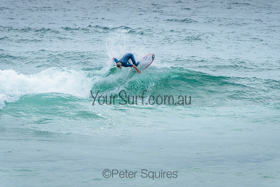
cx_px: 141
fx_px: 3813
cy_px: 83
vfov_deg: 2.8
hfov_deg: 4.2
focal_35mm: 490
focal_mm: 400
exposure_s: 1/1600
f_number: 8
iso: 500
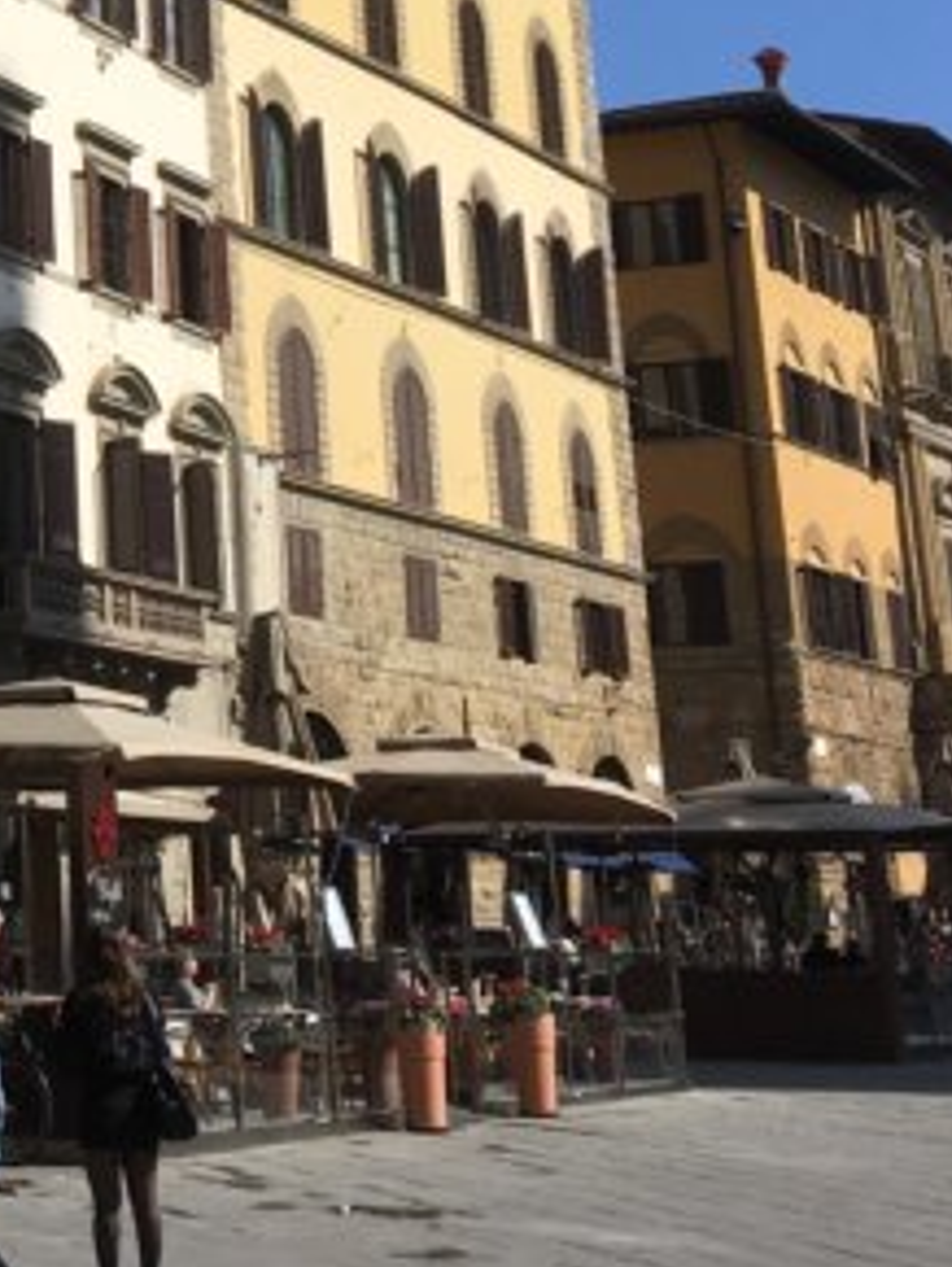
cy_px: 70
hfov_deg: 16.8
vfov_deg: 23.6
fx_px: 2929
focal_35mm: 80
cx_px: -467
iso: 25
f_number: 2.2
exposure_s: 1/2137
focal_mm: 4.15
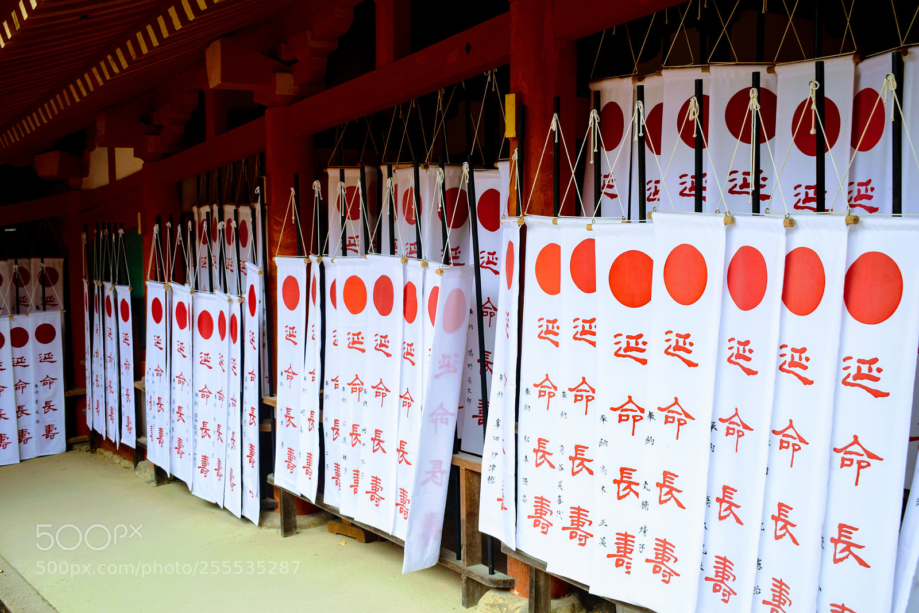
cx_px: 460
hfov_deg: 47.9
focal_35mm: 40
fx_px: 1034
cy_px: 306
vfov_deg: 33.0
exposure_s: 1/125
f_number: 5.6
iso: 400
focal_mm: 27
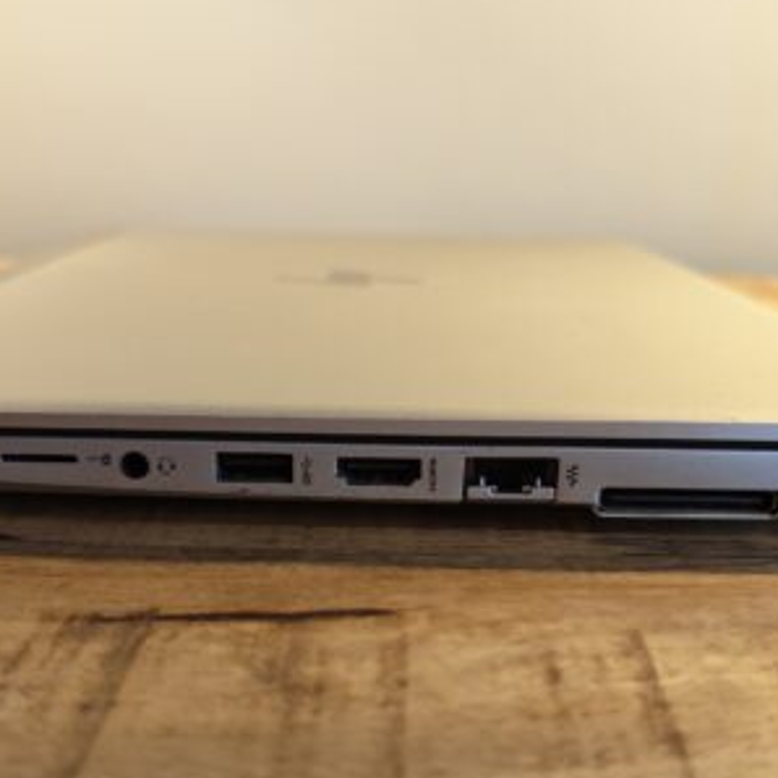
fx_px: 1043
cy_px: 506
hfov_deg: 40.9
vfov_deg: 40.5
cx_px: 386
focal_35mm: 41
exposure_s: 1/51
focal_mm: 6.55
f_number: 1.6
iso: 160
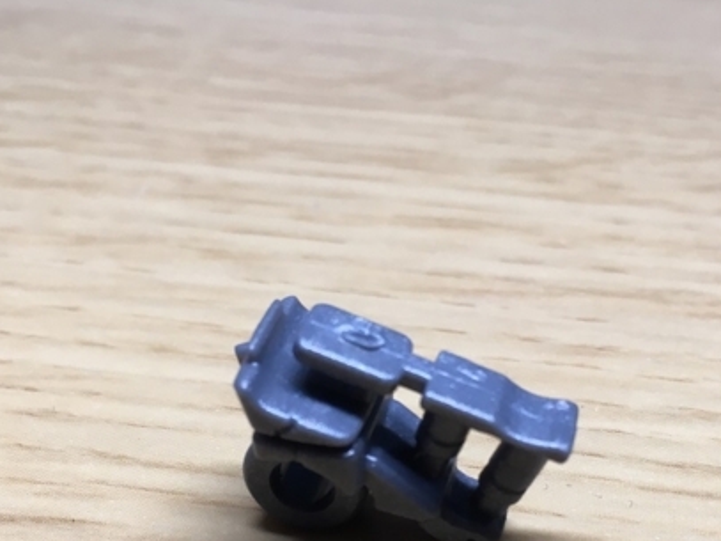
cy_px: 404
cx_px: 415
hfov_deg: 33.7
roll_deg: -2.1
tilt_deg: -36.9
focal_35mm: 57
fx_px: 1187
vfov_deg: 25.3
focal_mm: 4.15
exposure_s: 1/40
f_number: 2.2
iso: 25
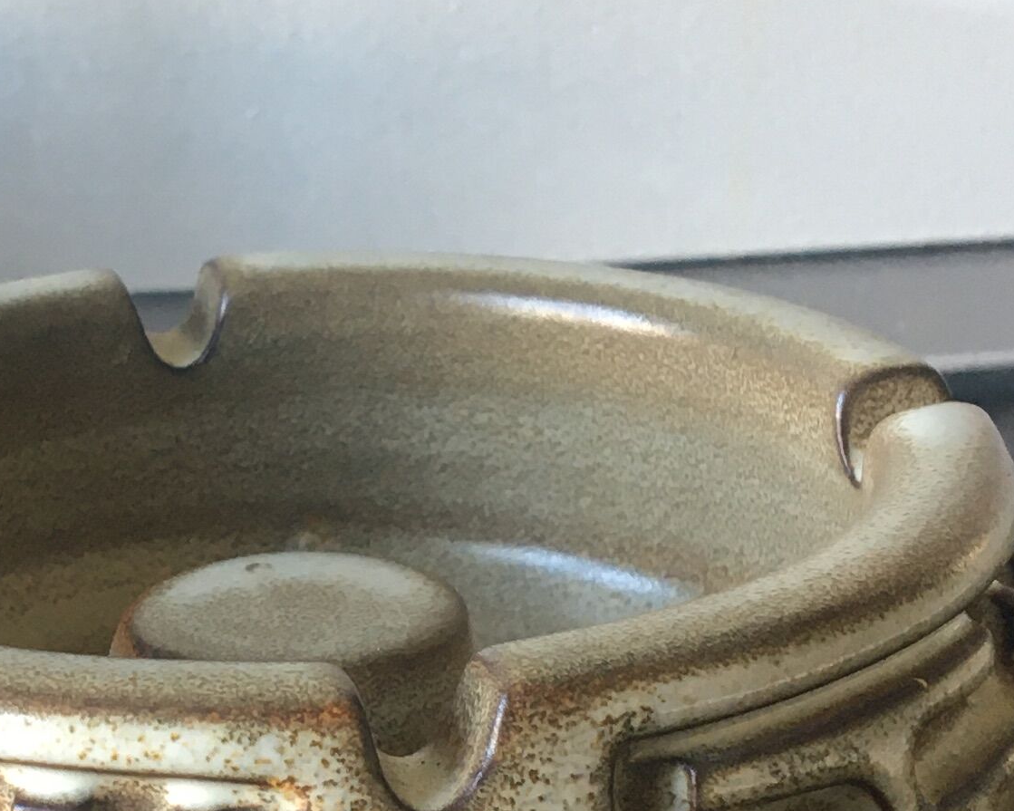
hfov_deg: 18.4
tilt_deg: -21.0
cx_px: 69
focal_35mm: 102
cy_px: 601
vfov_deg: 15.0
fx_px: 3061
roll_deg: +3.1
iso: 64
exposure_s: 1/33
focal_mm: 4.15
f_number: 2.2
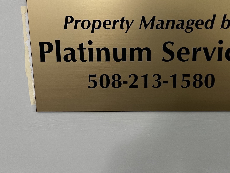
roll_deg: +0.6
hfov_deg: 53.1
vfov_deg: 41.4
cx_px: 149
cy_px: 61
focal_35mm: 34
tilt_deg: -10.9
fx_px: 226
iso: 500
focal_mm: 5.1
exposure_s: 1/40
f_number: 1.6
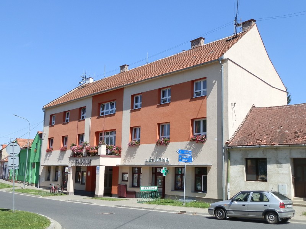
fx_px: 327
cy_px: 114
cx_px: 153
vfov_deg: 38.7
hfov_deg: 50.1
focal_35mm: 37
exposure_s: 1/800
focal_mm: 6.78
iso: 64
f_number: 3.3
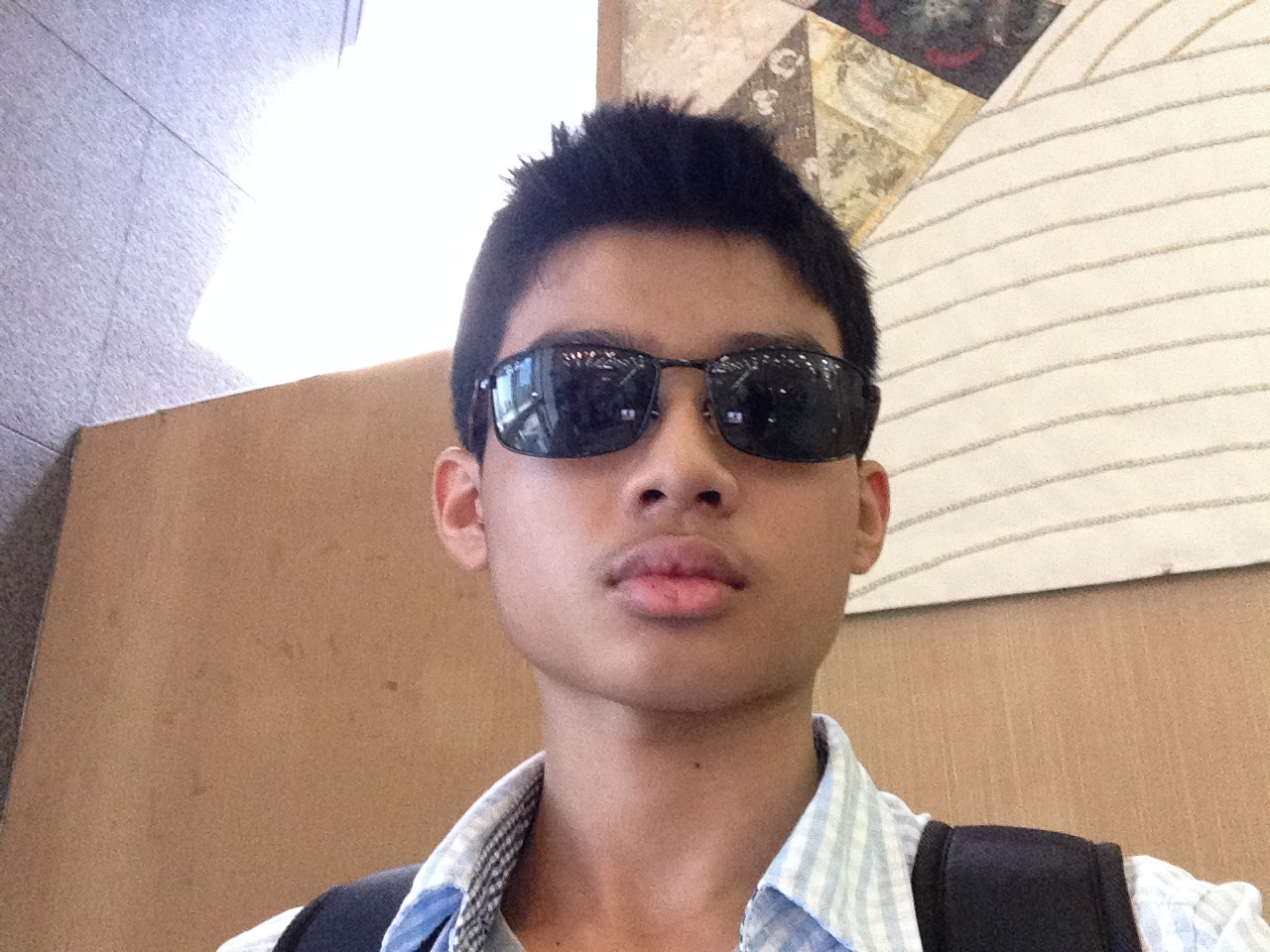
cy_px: 476
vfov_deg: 40.7
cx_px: 635
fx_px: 1284
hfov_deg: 52.6
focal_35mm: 35
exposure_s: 1/30
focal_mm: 2.18
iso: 250
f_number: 2.4
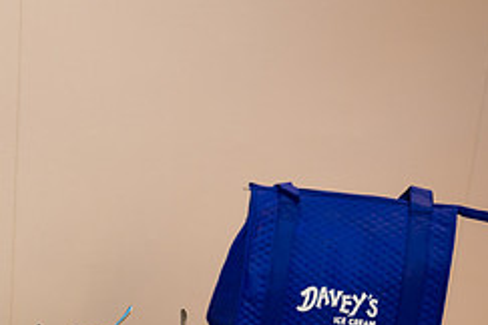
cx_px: -76
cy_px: 321
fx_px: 1003
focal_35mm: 74
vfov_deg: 18.0
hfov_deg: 25.0
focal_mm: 31
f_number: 4
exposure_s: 1/200
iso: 400
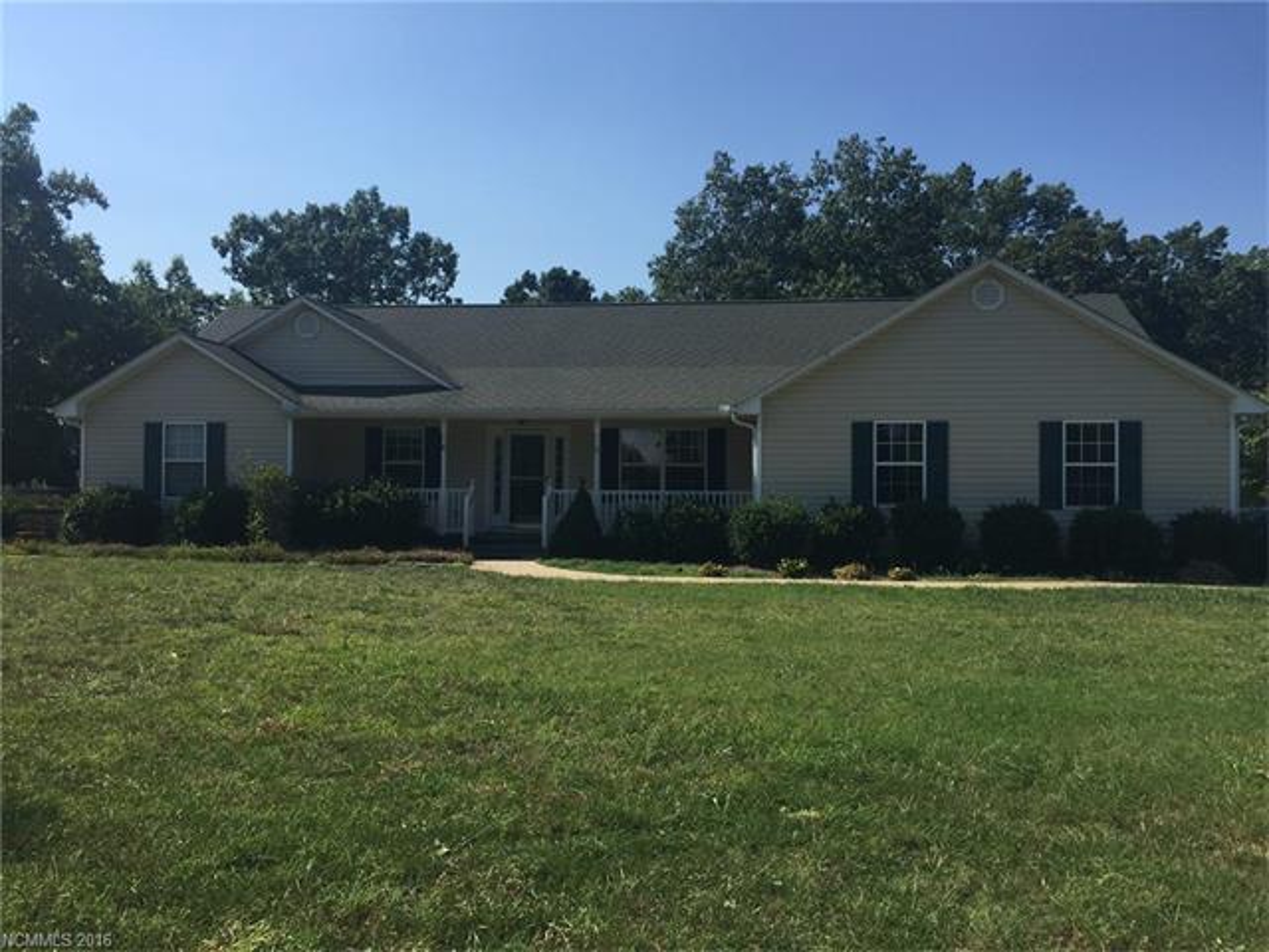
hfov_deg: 61.7
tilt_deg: +1.0
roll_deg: -1.5
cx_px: 634
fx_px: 1063
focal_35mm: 29
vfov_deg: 48.2
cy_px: 476
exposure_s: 1/2326
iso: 32
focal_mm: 4.15
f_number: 2.2
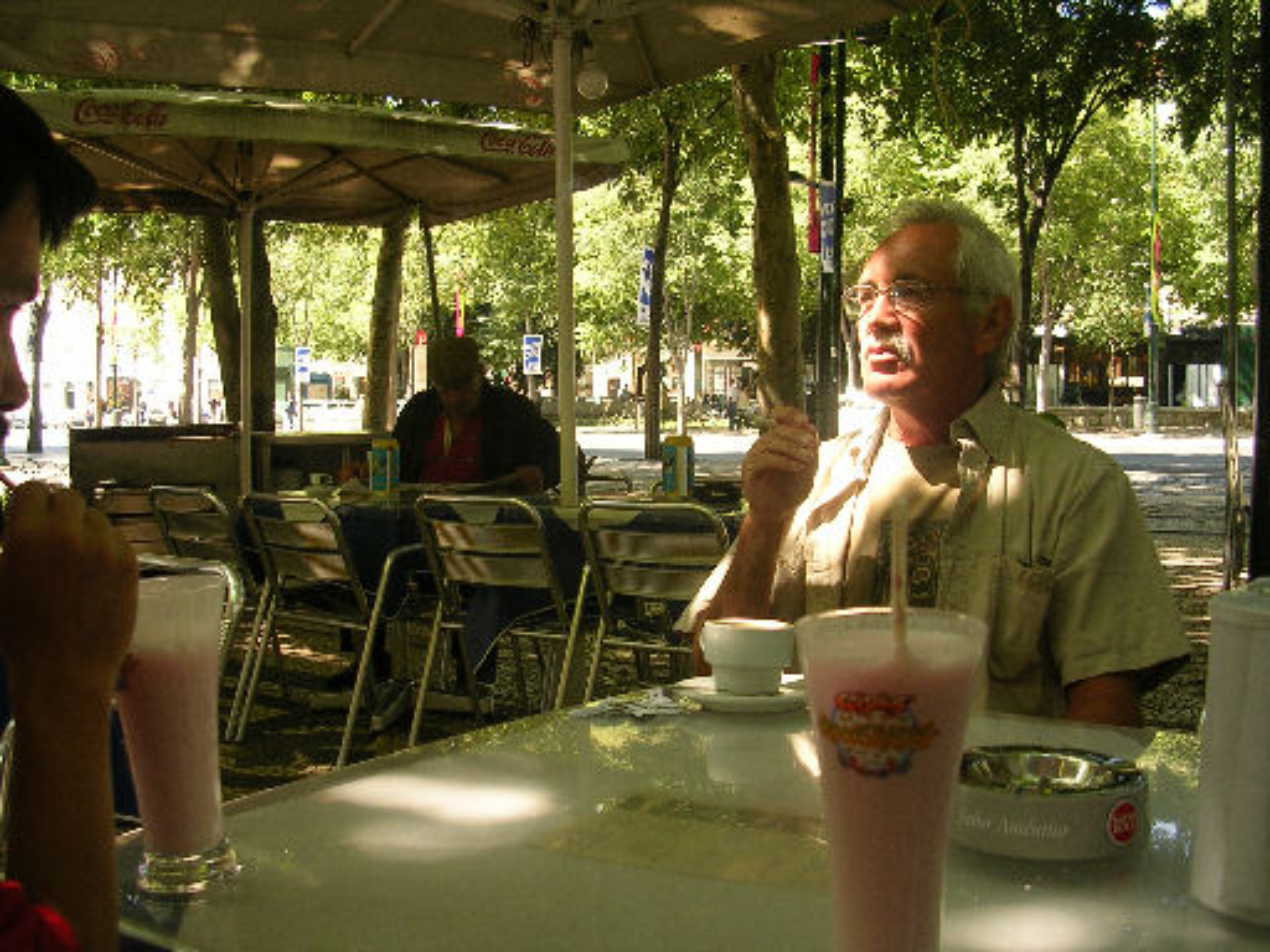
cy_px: 476
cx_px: 635
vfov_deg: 37.7
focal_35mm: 38
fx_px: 1394
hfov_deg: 49.0
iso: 50
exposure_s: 1/95.6
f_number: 2.8
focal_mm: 5.8
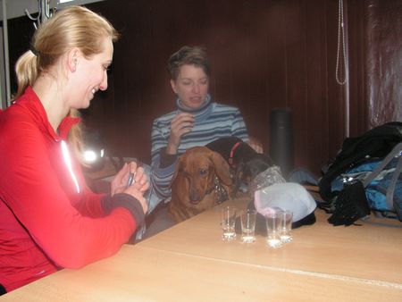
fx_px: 442
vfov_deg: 37.8
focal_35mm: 38
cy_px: 151
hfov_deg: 49.0
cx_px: 201
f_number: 3.2
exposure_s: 1/40
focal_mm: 6.4
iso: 100
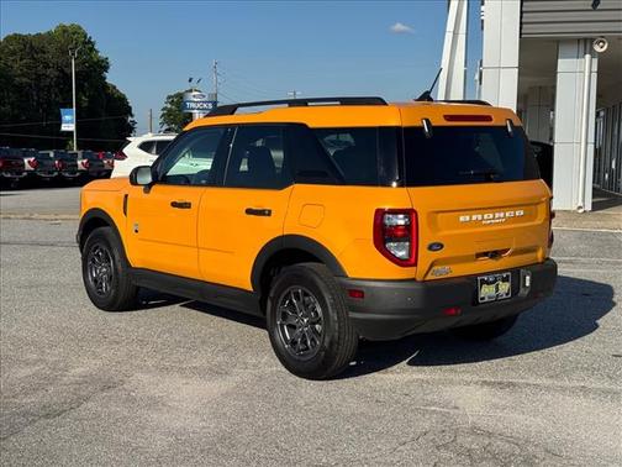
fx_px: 862
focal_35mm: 48
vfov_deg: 30.3
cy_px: 234
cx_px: 311
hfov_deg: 39.7
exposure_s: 1/6410
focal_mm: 6.76
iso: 64
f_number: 1.78
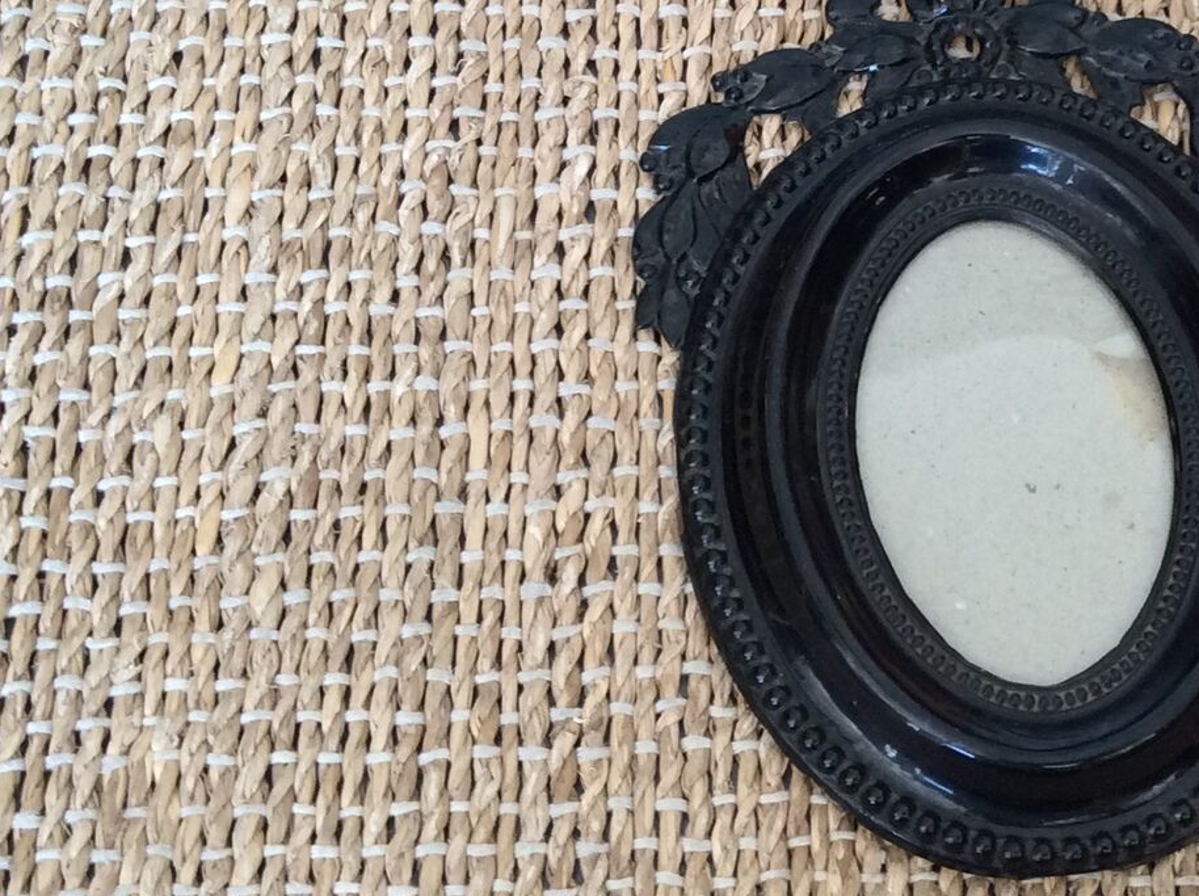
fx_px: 2421
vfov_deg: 20.8
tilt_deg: -63.3
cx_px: 922
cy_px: 244
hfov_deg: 27.4
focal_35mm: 70
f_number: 2.4
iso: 64
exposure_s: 1/25
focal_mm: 3.3
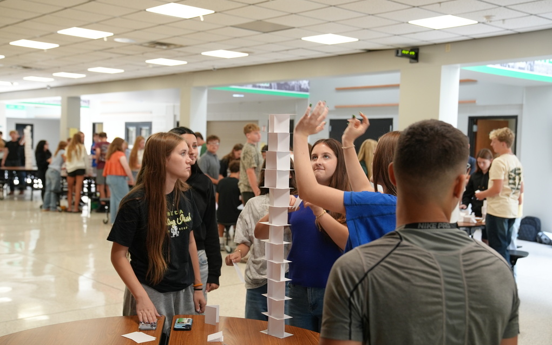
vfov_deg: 29.8
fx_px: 647
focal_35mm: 43
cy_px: 172
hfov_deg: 46.2
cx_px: 277
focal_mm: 42
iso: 1600
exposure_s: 1/160
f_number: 4
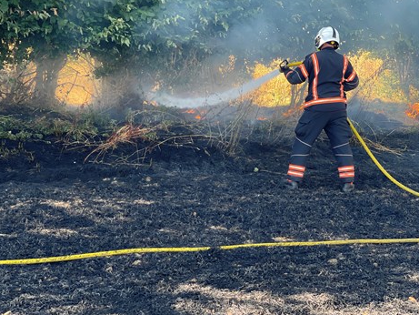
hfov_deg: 29.8
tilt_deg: -7.0
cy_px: 156
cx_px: 210
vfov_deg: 22.6
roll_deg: -2.4
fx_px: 787
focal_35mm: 65
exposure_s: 1/121
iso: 50
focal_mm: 7.5
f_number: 2.2
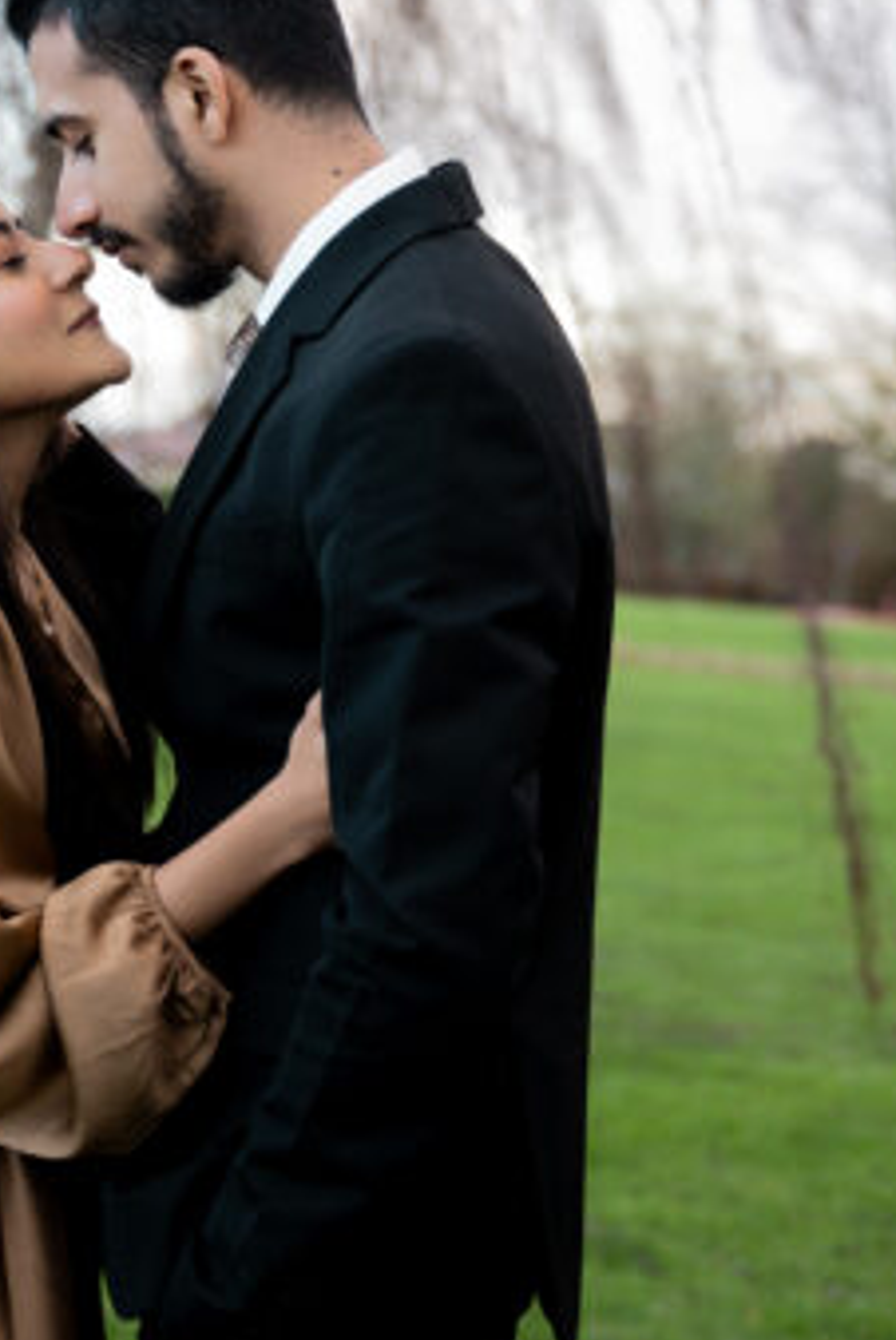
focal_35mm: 94
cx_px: 289
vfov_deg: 21.7
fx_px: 3502
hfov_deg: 14.6
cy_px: 595
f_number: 3.2
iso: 160
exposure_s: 1/125
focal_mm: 53
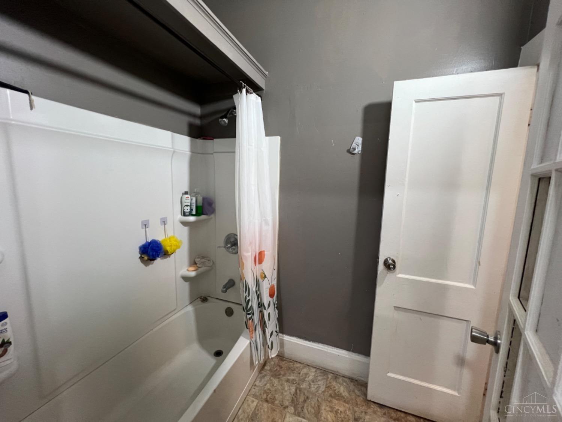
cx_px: 281
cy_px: 211
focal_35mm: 13
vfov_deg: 89.9
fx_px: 211
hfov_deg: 106.2
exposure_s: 1/60
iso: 250
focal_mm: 1.57
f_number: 1.8
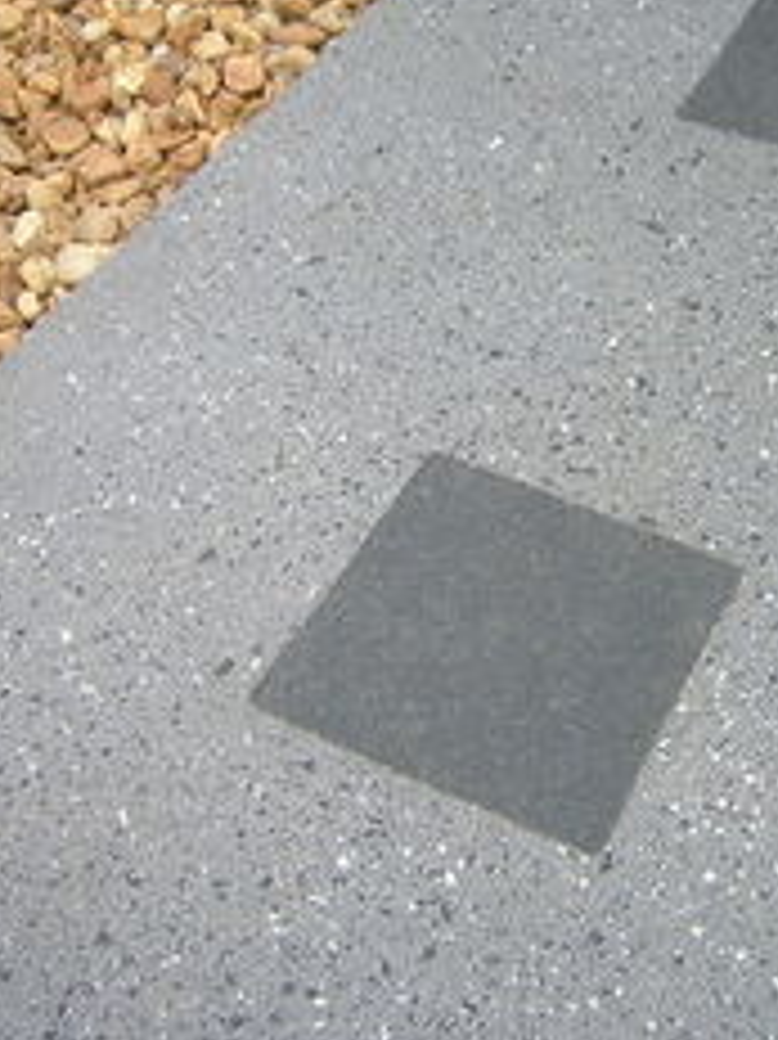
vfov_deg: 36.2
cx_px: 558
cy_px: 493
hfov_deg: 27.2
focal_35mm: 53
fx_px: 1590
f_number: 2.8
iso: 50
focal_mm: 5.4
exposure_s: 1/99
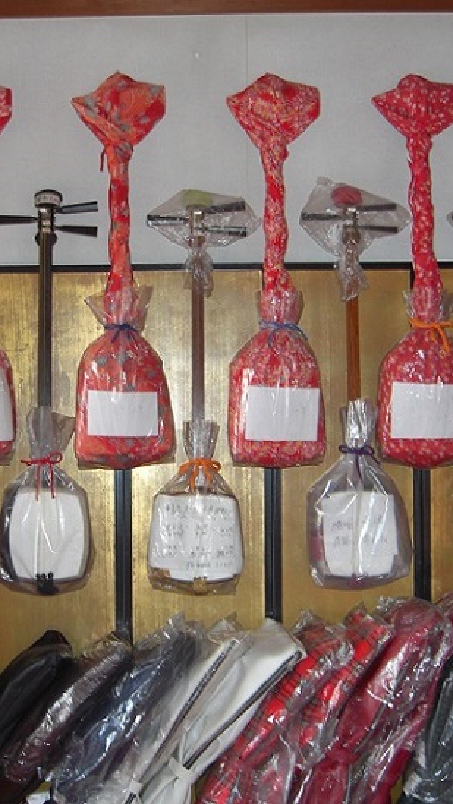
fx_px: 1195
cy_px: 398
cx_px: 148
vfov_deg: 37.2
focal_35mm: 56
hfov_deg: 21.4
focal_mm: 7.9
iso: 200
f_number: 2.8
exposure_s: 1/60
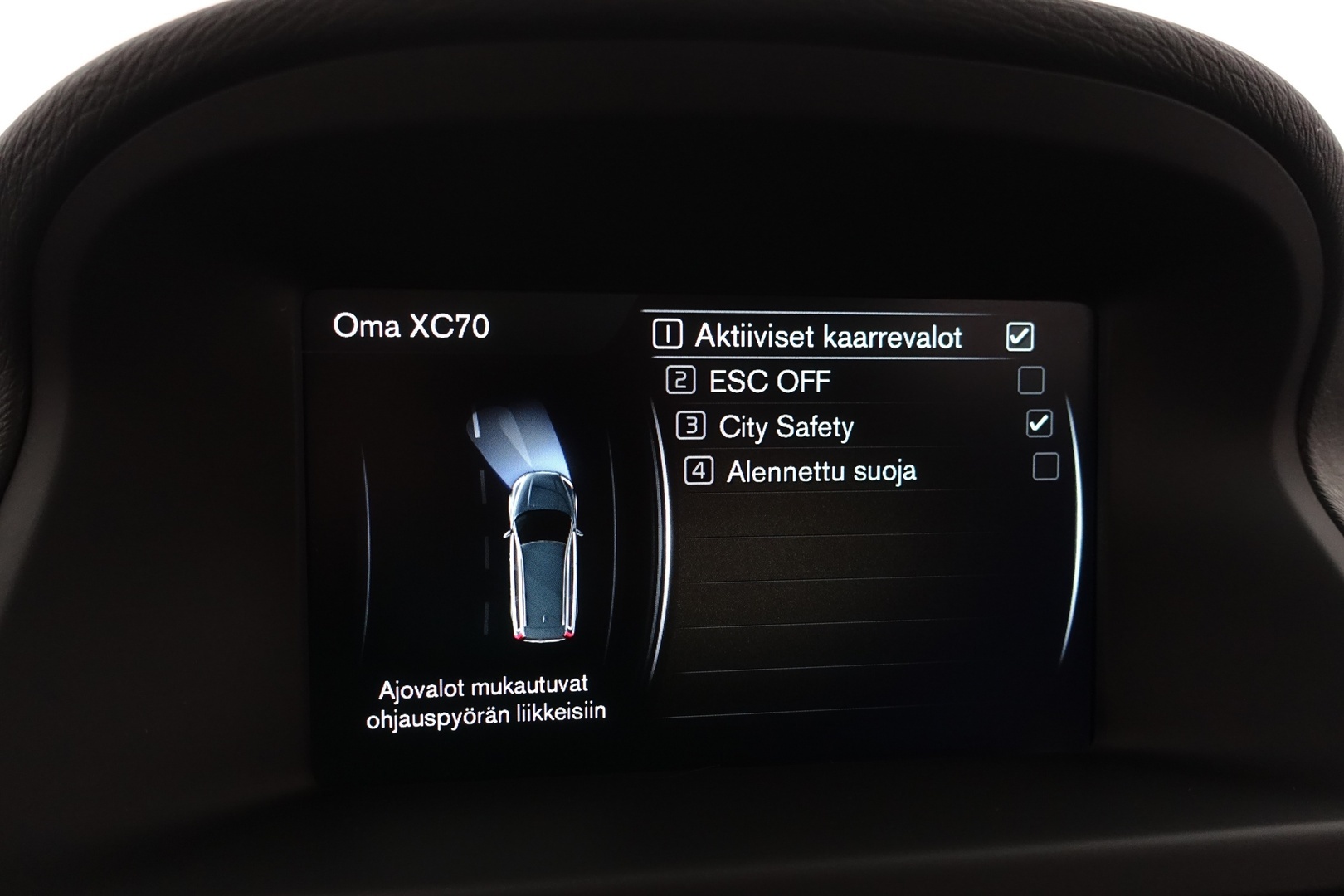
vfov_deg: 53.1
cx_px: 672
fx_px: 896
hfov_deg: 73.7
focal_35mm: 24
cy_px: 448
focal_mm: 8.8
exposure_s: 1/50
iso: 1000
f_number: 2.5
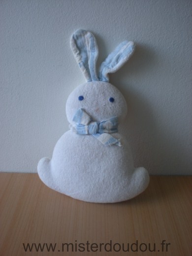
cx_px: 96
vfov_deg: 49.0
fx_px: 281
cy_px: 128
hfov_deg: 37.7
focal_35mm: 38
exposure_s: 1/60.6
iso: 85
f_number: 3.1
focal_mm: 6.3
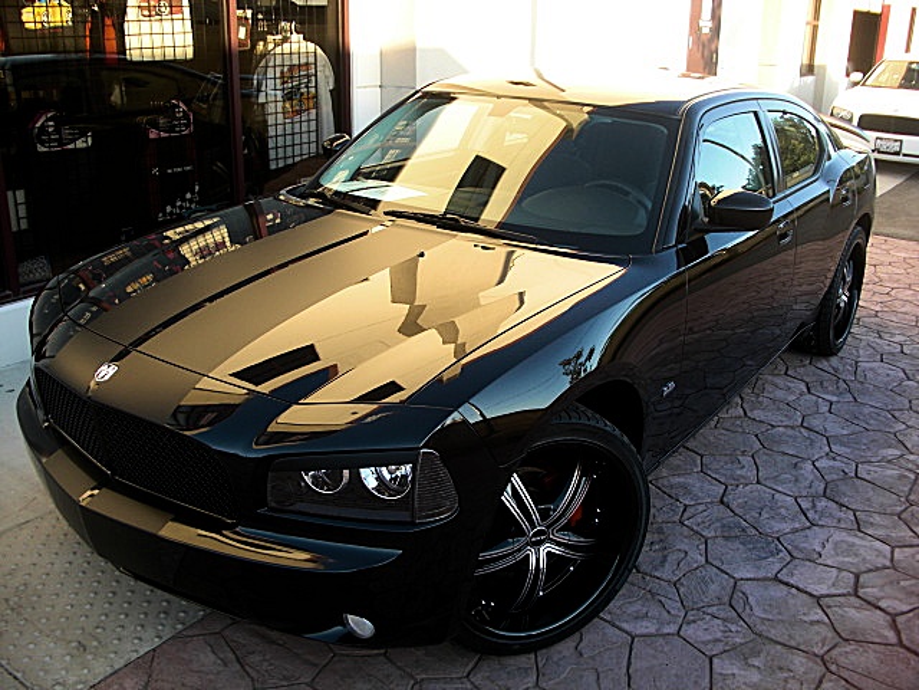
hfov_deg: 51.4
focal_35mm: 36
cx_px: 460
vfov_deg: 39.7
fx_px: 956
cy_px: 345
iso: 50
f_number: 2.8
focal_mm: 6.3
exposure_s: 1/80
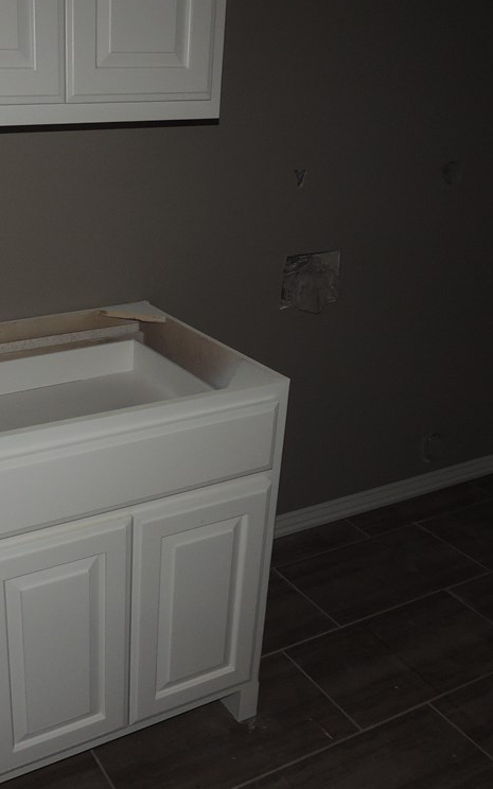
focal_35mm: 35
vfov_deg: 55.3
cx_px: 84
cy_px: 383
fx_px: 752
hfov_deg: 34.9
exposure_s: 1/30
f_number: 3
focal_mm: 4.3
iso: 200
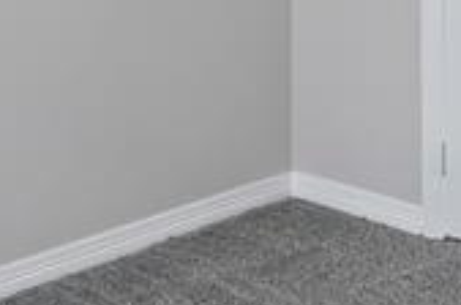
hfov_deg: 22.9
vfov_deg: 14.6
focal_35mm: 85
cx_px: 475
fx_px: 1086
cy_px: -185
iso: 800
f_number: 8
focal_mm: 14
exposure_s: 1/50
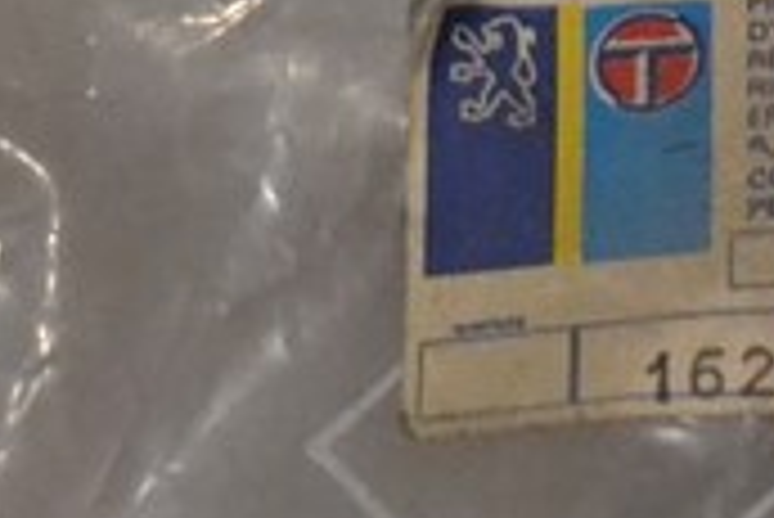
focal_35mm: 306
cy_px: -986
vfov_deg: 4.3
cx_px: 855
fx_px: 6584
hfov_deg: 6.7
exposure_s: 1/50
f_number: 4.2
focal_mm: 26
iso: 3200
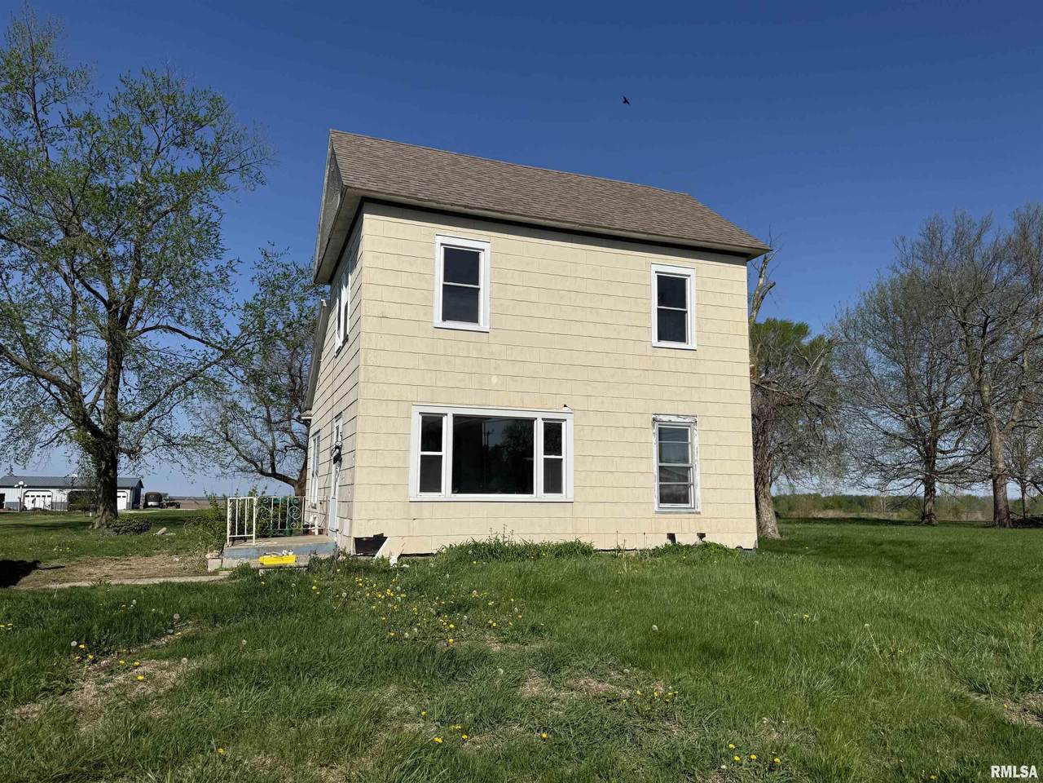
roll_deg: -0.4
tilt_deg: +8.7
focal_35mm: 24
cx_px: 522
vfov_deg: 56.8
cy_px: 392
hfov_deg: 71.6
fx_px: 723
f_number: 1.78
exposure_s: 1/9091
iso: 80
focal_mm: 6.76
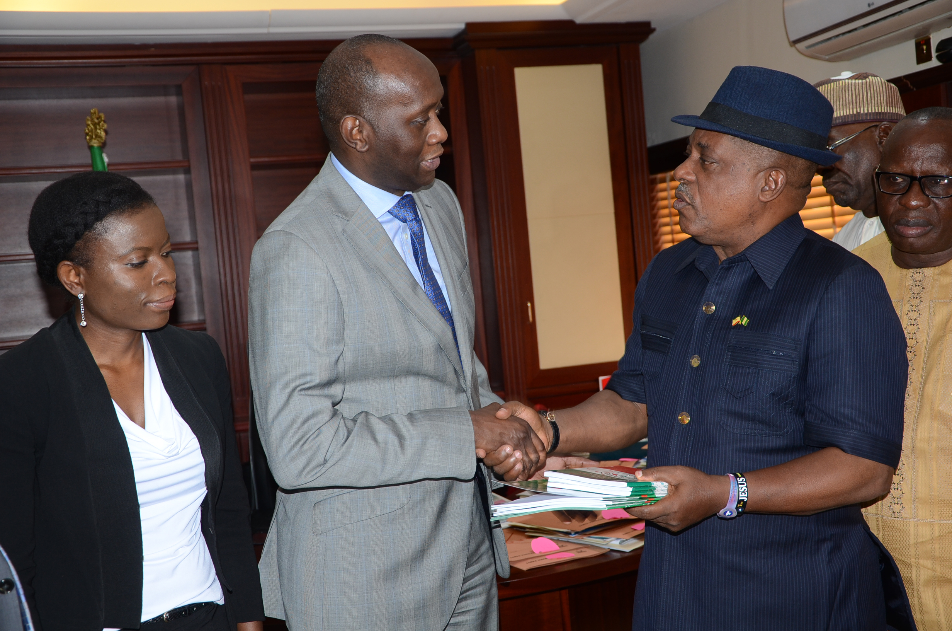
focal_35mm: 48
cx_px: 476
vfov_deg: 28.0
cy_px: 316
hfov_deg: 41.2
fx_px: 1267
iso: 320
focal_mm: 32
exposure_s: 1/60
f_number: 4.2
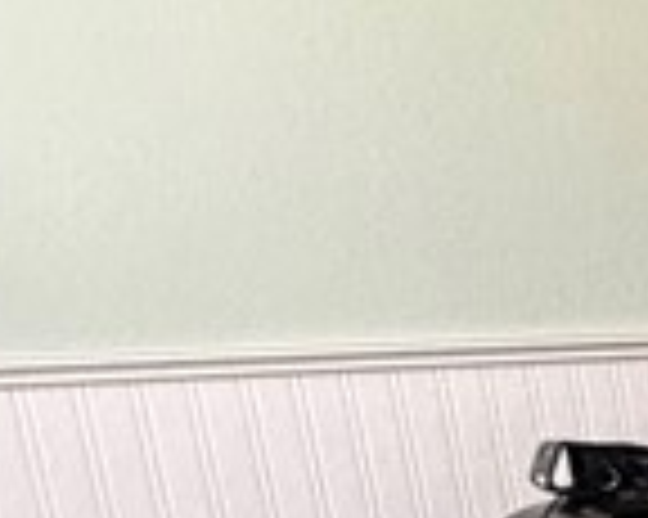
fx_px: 1859
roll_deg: +2.5
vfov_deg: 15.1
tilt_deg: -12.3
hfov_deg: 11.8
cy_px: 680
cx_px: 1876
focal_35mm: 97
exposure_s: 1/60
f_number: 2.2
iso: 500
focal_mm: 2.22
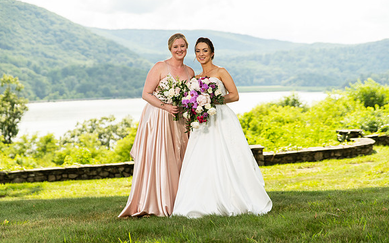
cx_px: 208
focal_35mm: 77
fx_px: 816
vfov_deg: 16.9
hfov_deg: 26.8
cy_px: 122
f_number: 2.8
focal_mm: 70
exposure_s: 1/4000
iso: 1000
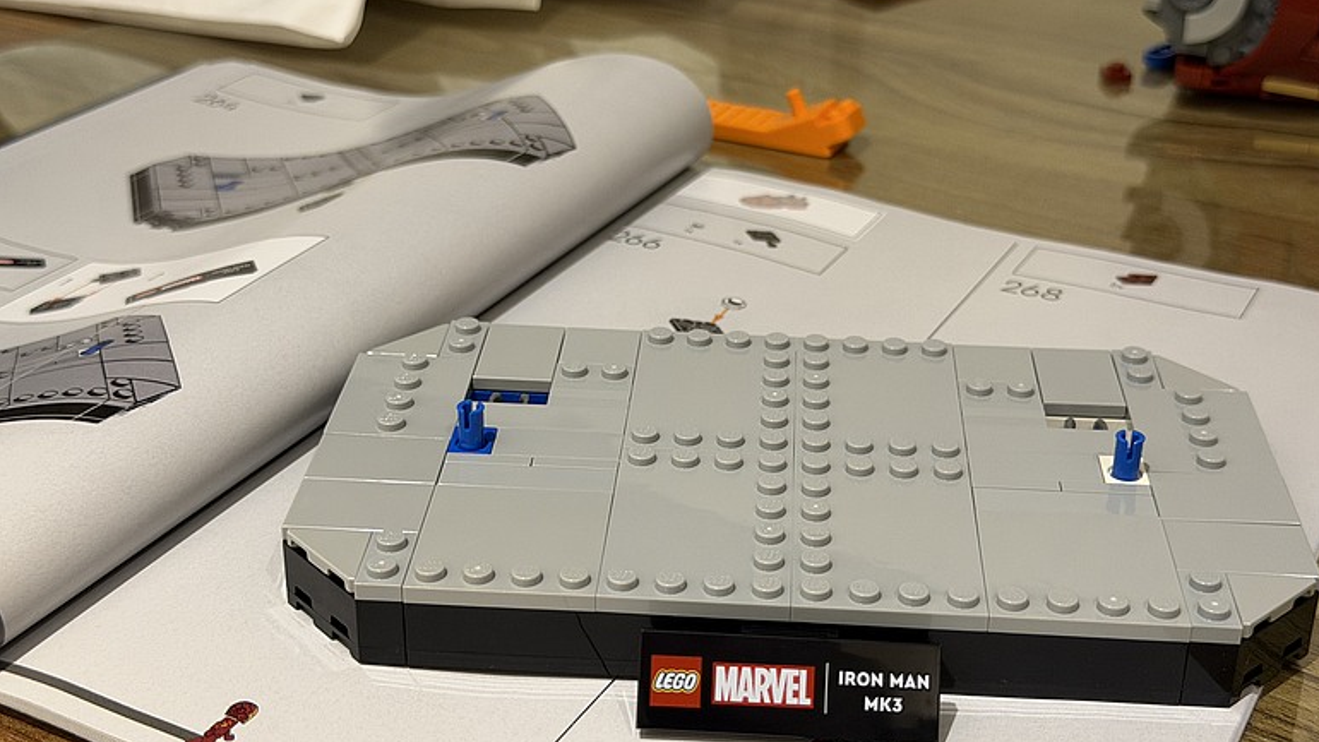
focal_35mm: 53
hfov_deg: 39.2
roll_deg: +0.3
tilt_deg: -28.2
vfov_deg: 22.6
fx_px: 1854
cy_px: 371
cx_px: 666
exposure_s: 1/60
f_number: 1.78
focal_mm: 6.76
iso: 200
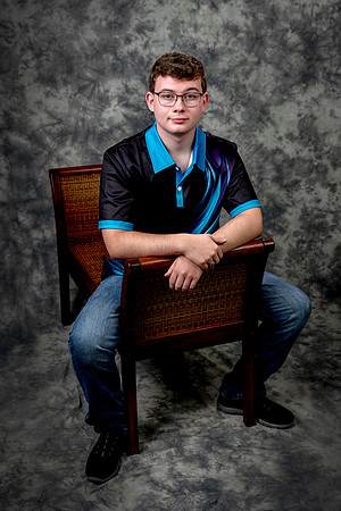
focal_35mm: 45
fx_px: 639
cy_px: 256
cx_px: 170
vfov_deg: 43.6
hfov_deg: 29.9
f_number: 5
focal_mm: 45
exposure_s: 1/160
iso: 100
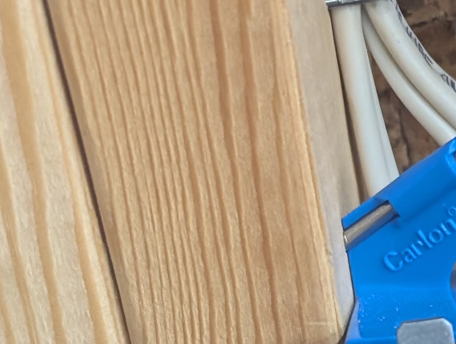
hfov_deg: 16.5
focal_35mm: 107
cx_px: 705
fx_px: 1412
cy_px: 686
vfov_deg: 12.3
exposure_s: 1/120
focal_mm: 6.9
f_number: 1.68
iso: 427
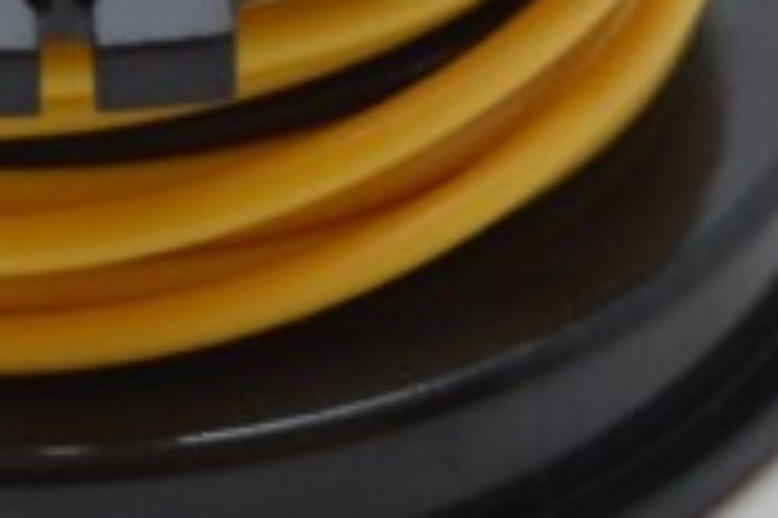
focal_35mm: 218
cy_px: -115
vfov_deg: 6.2
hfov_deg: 9.4
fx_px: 4708
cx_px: 58
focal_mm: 35
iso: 400
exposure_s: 1/100
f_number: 4.8
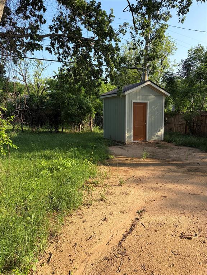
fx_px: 207
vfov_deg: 67.3
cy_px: 138
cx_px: 104
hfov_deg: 53.1
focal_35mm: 26
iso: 50
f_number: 1.6
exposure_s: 1/1099
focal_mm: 5.96
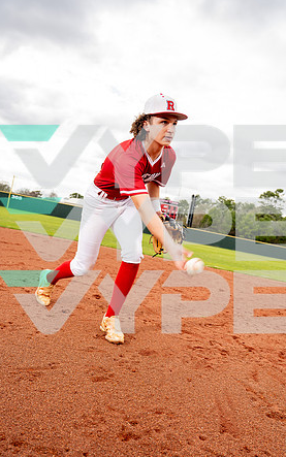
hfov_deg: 43.1
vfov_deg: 64.6
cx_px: 152
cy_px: 230
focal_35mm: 29
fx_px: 362
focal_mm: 28
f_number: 4
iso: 100
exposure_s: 1/250
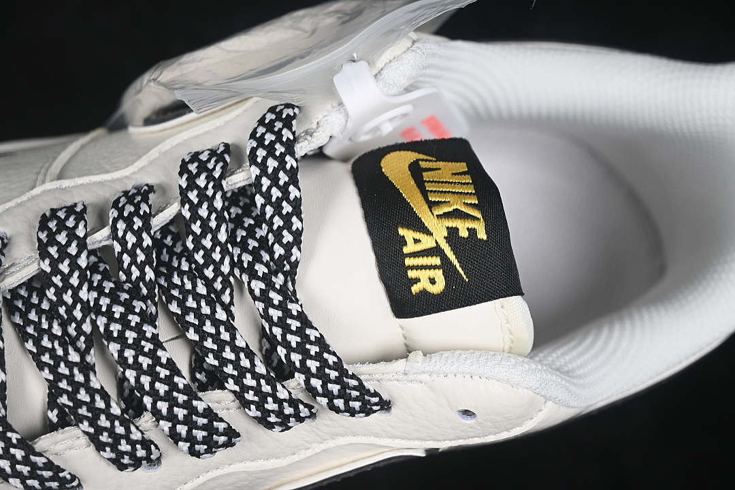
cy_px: 245
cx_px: 368
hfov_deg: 27.0
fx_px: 1531
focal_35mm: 75
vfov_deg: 18.2
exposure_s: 1/80
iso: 160
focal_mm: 50
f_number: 7.1
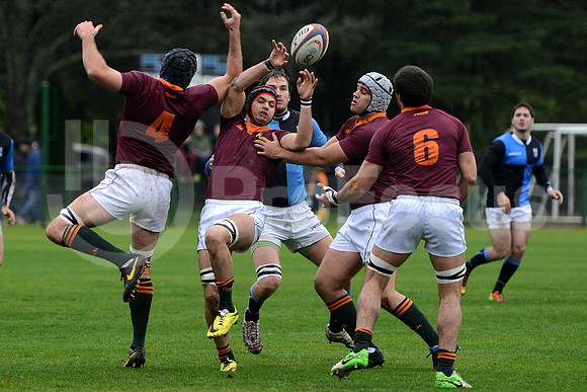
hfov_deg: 8.6
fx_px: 3914
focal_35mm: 240
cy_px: 196
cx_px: 294
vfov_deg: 5.7
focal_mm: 240
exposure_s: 1/500
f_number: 4
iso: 800
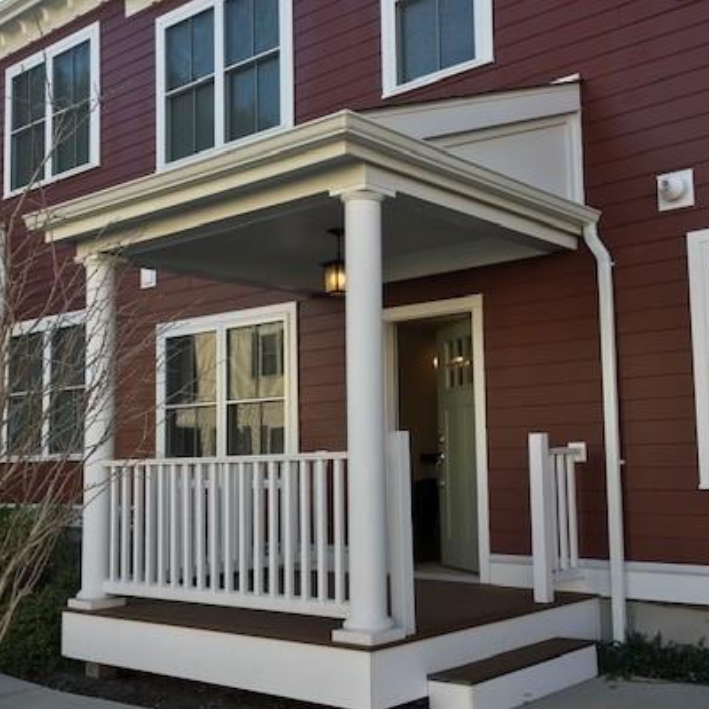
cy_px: 369
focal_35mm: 41
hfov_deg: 40.9
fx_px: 950
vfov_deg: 40.9
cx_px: 393
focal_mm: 4.15
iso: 25
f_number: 2.2
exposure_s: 1/363
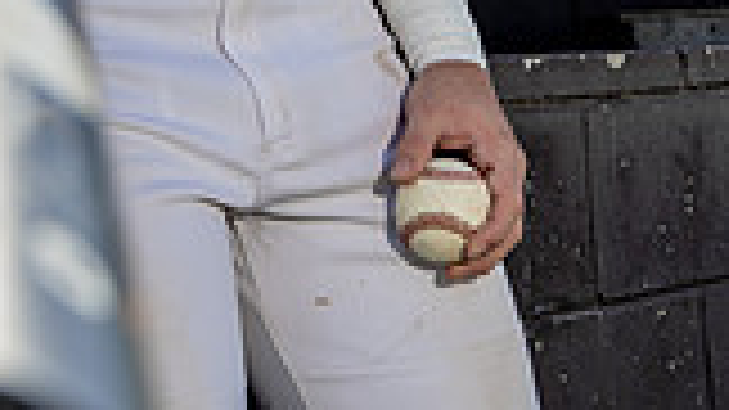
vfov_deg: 10.5
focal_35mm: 102
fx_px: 1971
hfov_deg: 20.7
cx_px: 144
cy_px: -509
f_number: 5.6
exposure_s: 1/250
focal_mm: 35
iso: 80
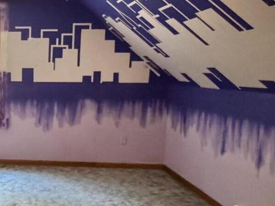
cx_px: -12
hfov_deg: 35.7
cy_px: 114
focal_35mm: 47
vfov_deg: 30.9
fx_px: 373
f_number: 2.2
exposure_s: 1/60
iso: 1250
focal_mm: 2.22
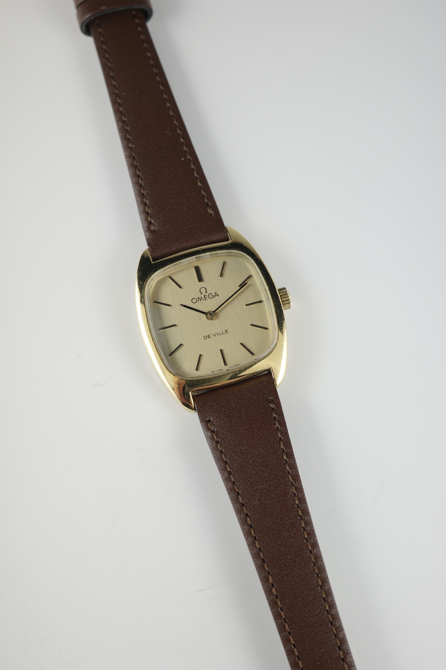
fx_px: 743
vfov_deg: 48.5
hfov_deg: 33.4
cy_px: 335
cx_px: 223
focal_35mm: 40
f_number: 5.6
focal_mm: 26
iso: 200
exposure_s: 1/60
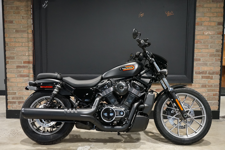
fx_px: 206
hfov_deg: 57.2
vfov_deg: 40.0
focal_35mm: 33
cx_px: 112
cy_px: 75
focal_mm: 33
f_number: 4
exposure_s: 1/160
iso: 4000
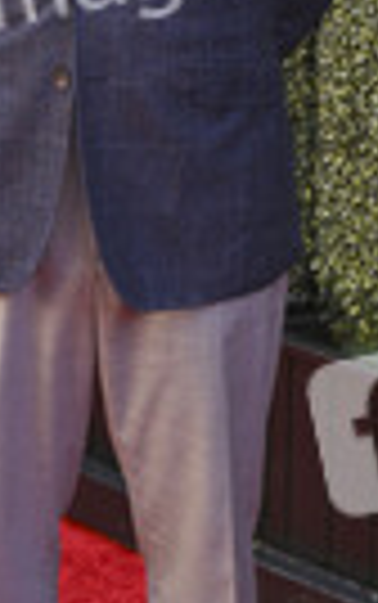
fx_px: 3454
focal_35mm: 210
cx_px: 130
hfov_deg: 6.3
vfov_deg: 10.0
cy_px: 184
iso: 400
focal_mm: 69
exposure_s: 1/250
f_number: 6.3
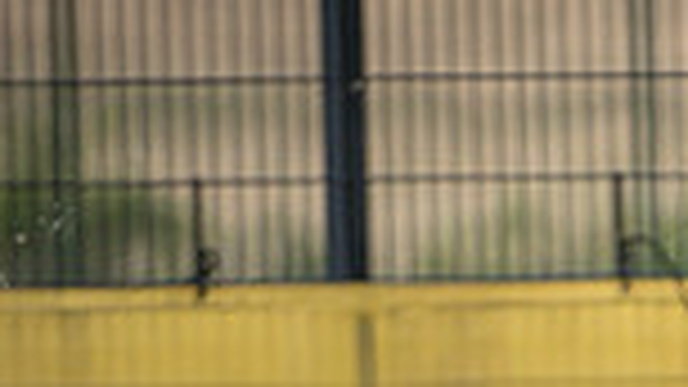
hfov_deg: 1.2
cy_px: 910
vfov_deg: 0.7
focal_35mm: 1741
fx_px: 31756
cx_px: 1010
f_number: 4
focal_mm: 350
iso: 400
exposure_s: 1/1600
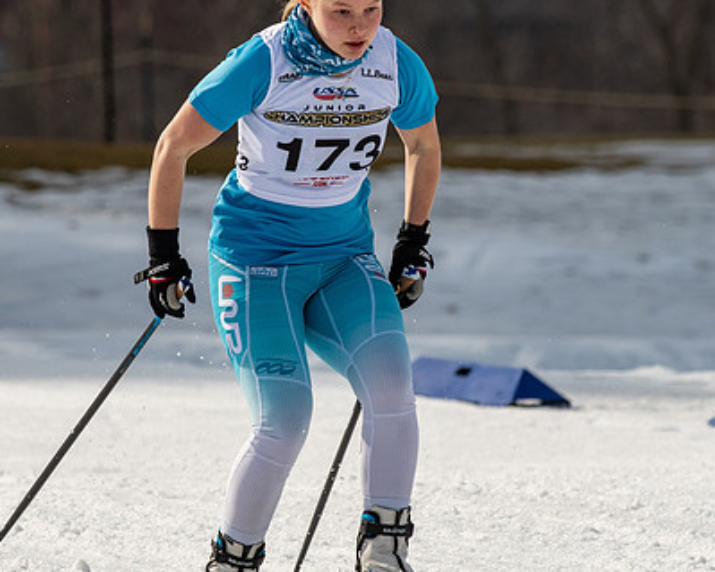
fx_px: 15127
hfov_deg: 2.7
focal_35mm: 715
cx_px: 275
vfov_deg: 2.2
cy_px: 262
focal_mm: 300
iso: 400
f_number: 7.1
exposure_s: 1/2000
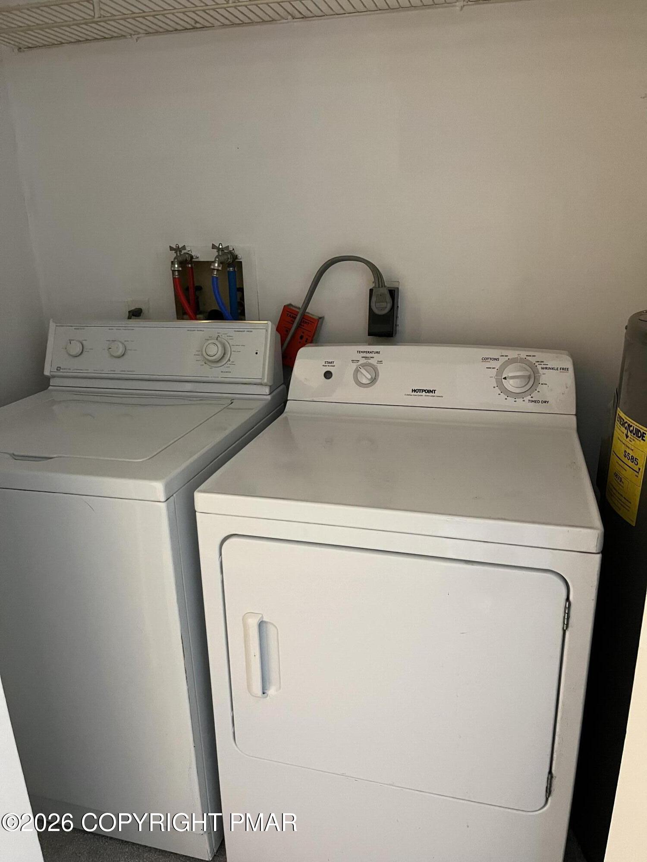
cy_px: 431
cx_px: 324
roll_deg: +1.8
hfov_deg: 53.1
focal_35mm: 26
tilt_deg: -20.7
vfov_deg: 67.3
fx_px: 648
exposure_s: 1/60
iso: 400
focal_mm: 5.1
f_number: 1.6
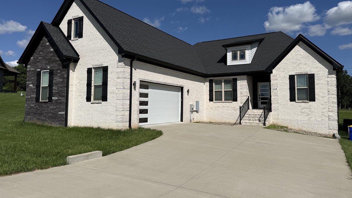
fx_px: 252
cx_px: 178
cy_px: 86
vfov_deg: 42.8
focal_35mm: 27
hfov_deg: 69.9
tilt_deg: +6.3
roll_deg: -1.4
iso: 80
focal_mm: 6.76
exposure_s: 1/14286
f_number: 1.78
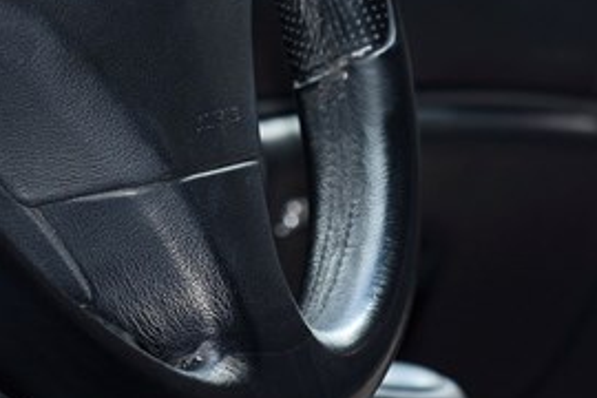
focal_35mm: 348
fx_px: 5771
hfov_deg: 5.9
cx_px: -252
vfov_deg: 3.9
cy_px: -102
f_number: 6.3
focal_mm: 98
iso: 200
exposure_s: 1/160
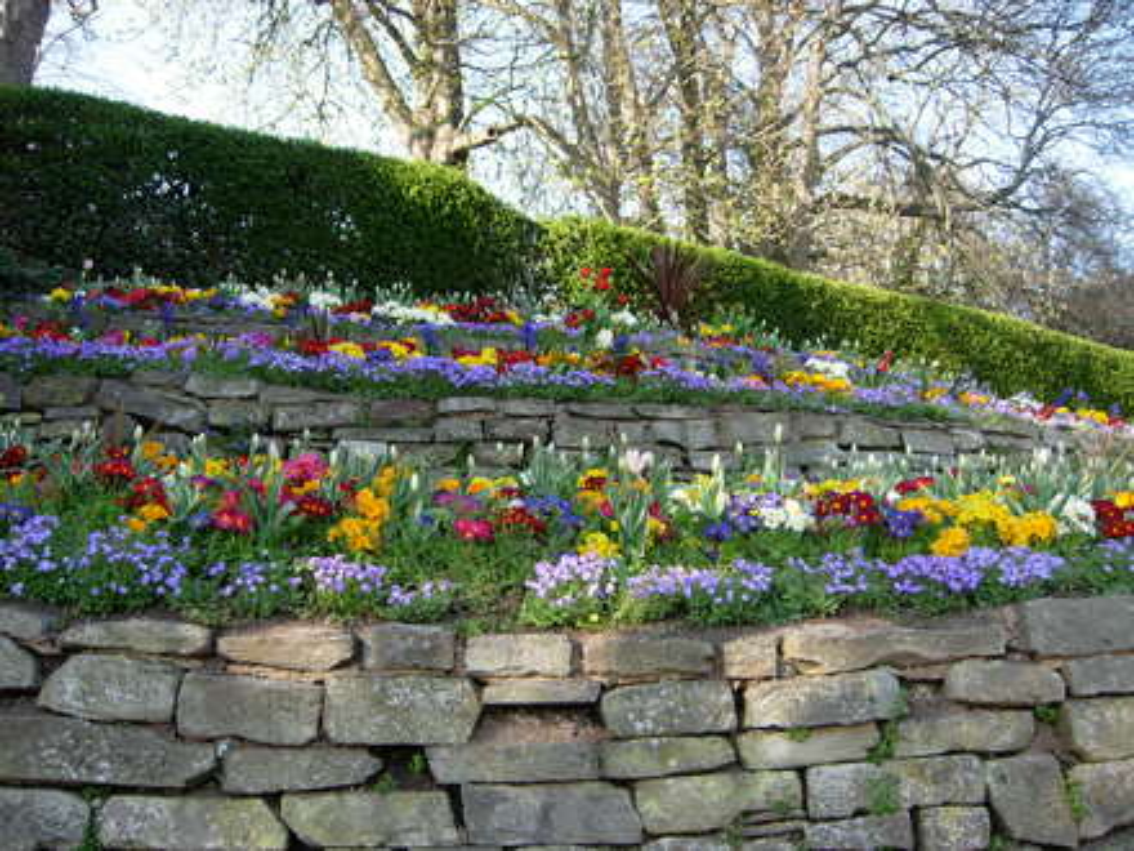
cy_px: 426
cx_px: 567
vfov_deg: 39.7
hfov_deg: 51.4
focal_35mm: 36
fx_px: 1179
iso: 50
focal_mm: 7.5
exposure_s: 1/114
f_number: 3.4
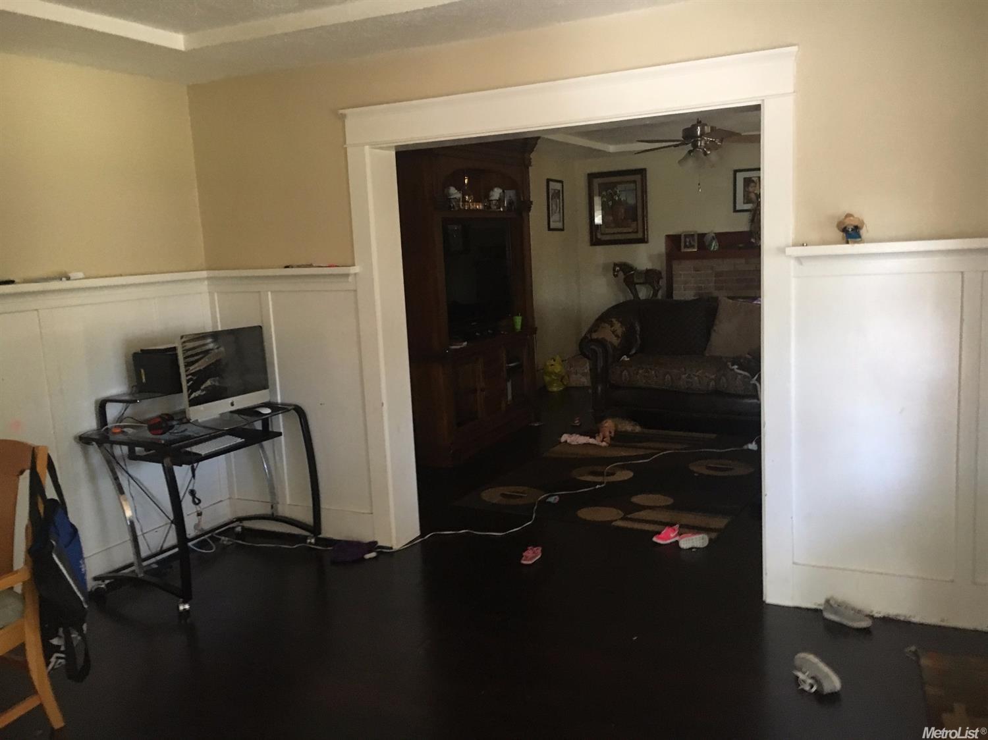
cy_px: 370
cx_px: 494
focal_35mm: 29
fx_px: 827
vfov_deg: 48.2
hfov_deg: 61.7
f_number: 2.2
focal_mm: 4.15
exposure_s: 1/20
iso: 200
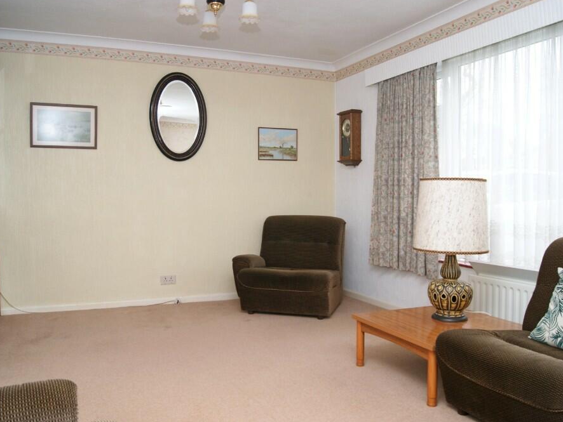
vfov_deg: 46.8
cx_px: 259
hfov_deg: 59.9
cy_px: 208
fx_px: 488
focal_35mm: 30
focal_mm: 18
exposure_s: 1/60
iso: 400
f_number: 5.6
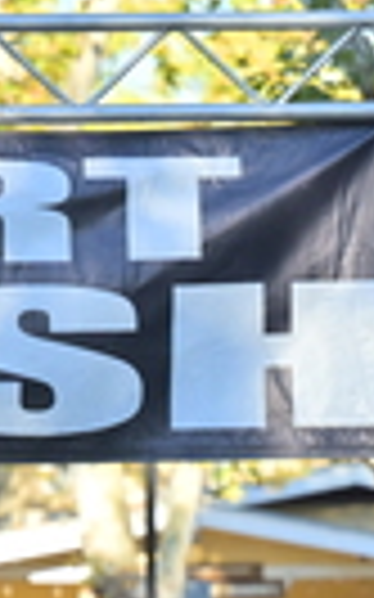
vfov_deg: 3.7
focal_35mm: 569
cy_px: 776
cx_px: -216
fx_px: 9289
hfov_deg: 2.3
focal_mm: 135
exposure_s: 1/1600
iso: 500
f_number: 4
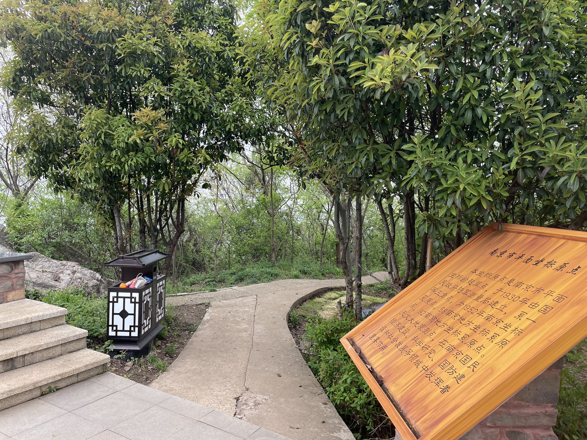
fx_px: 441
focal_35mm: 26
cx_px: 294
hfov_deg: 67.3
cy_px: 220
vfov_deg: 53.1
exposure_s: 1/303
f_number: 1.6
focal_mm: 4.2
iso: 32
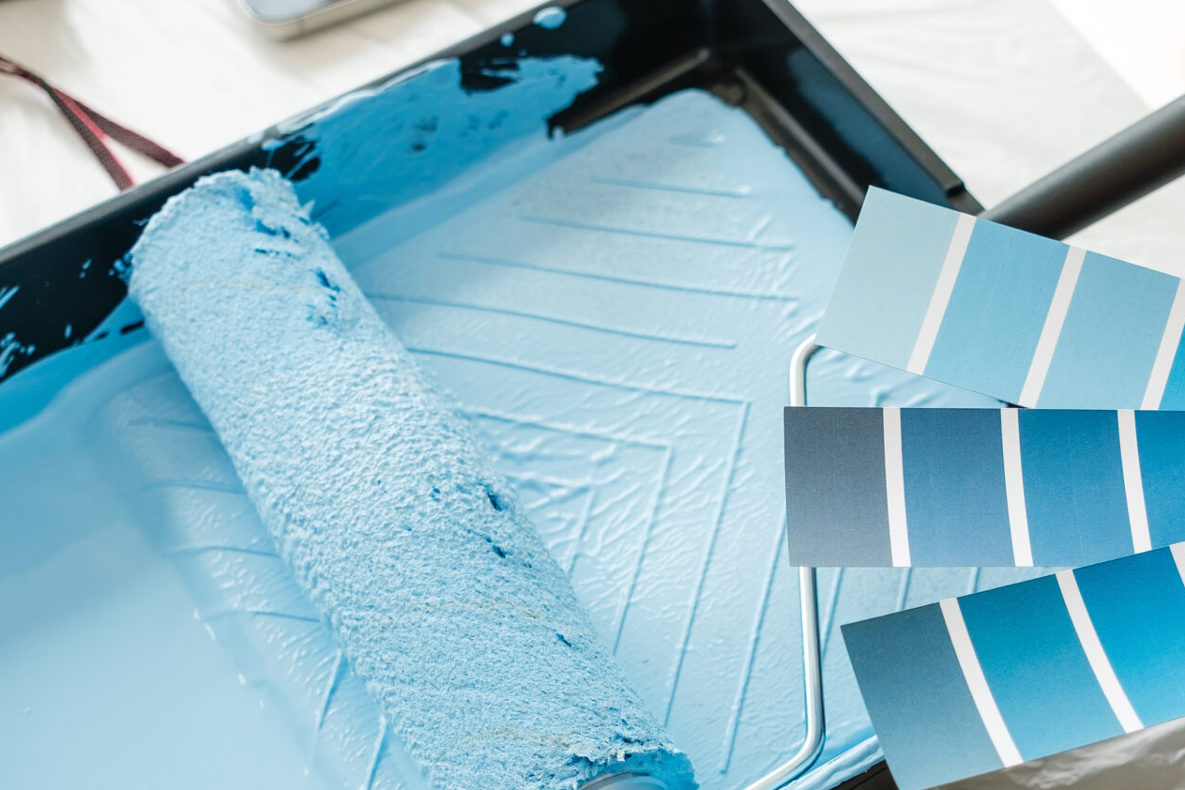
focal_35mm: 75
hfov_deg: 26.8
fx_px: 2469
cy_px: 591
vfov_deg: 18.1
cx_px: 806
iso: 200
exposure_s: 1/500
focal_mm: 24.5
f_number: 2.8
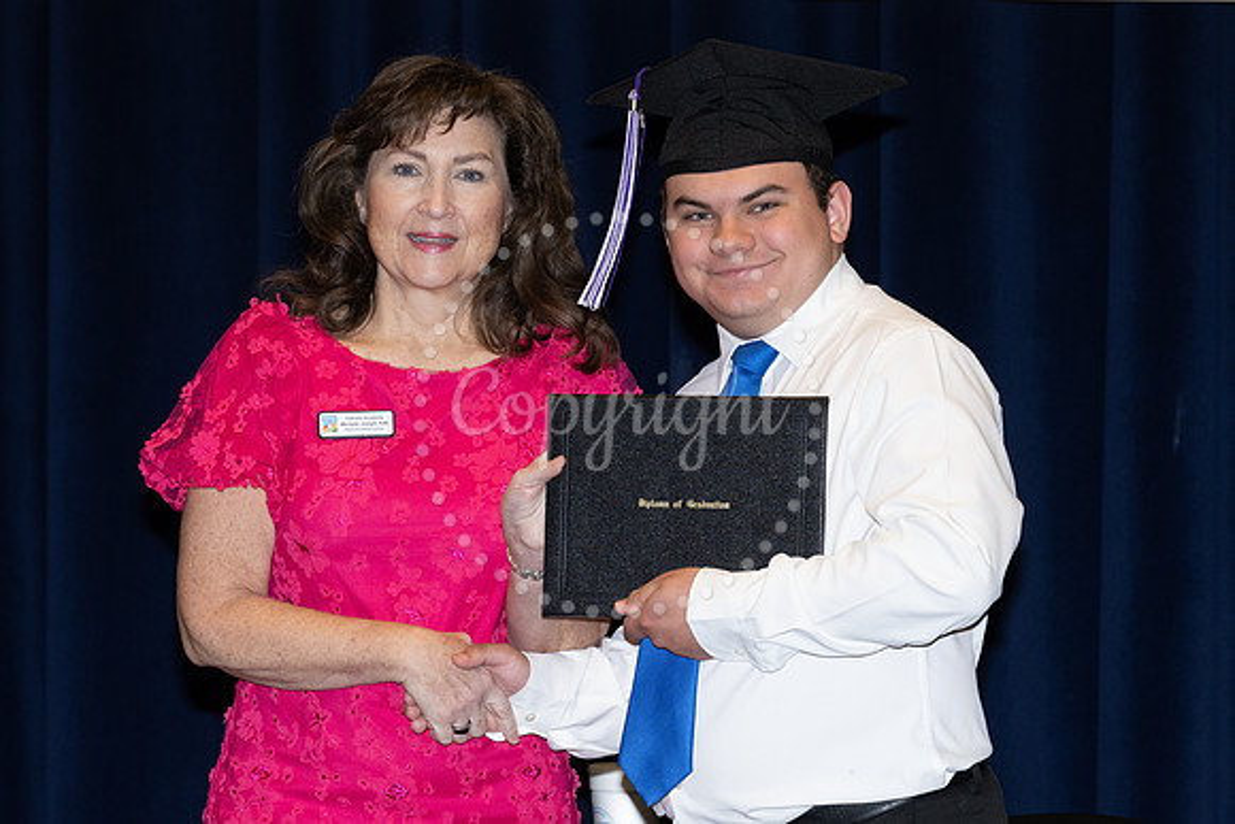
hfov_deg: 10.9
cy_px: 600
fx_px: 6489
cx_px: 794
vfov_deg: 7.3
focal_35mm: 189
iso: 640
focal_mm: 105
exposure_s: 1/80
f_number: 5.6
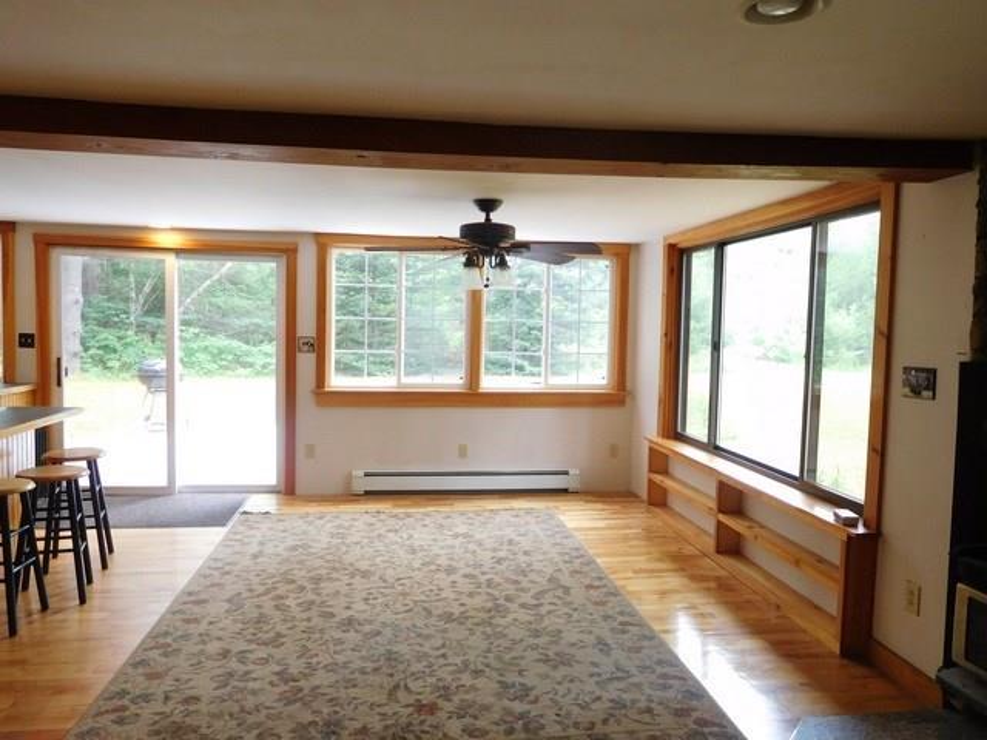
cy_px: 370
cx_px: 494
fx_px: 713
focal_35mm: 25
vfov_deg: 54.9
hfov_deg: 69.4
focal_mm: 4.5
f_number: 3.4
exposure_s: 1/30
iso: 220
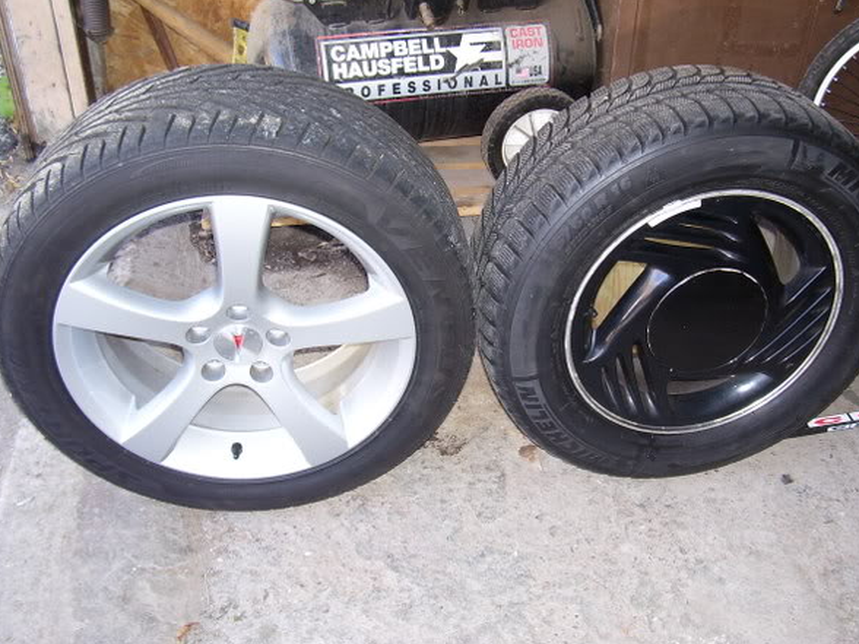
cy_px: 310
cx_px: 457
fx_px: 918
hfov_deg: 50.1
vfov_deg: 38.7
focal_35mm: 37
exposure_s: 1/60
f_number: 2.7
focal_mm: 5.6
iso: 80
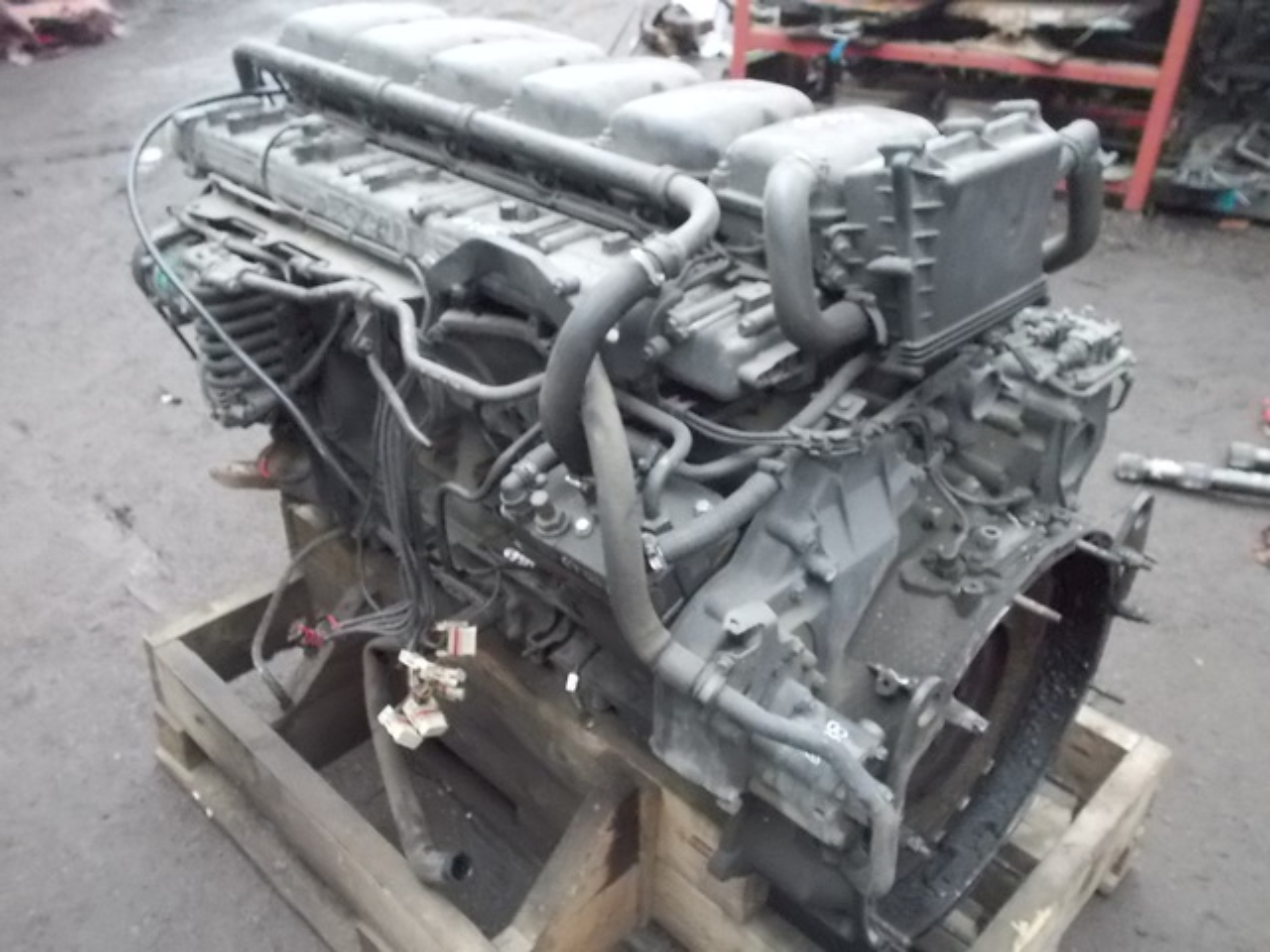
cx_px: 635
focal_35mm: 29
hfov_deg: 61.7
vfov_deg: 48.2
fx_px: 1064
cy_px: 476
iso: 800
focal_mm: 4.1
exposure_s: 1/50
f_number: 3.3
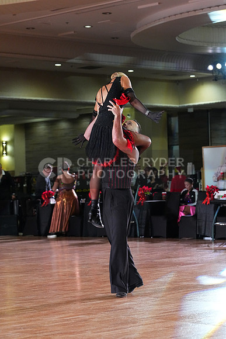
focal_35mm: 102
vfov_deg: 20.0
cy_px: 170
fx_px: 960
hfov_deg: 13.4
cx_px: 113
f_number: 5
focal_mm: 102
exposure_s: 1/400
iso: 6400
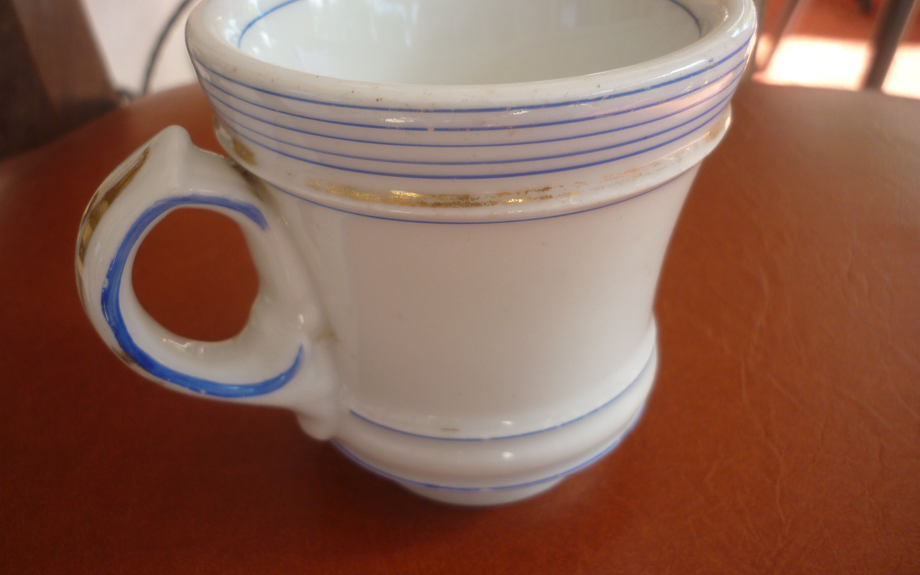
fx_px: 878
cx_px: 460
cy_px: 250
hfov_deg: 55.3
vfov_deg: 36.2
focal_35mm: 35
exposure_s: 1/60
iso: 80
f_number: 2.8
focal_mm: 5.5
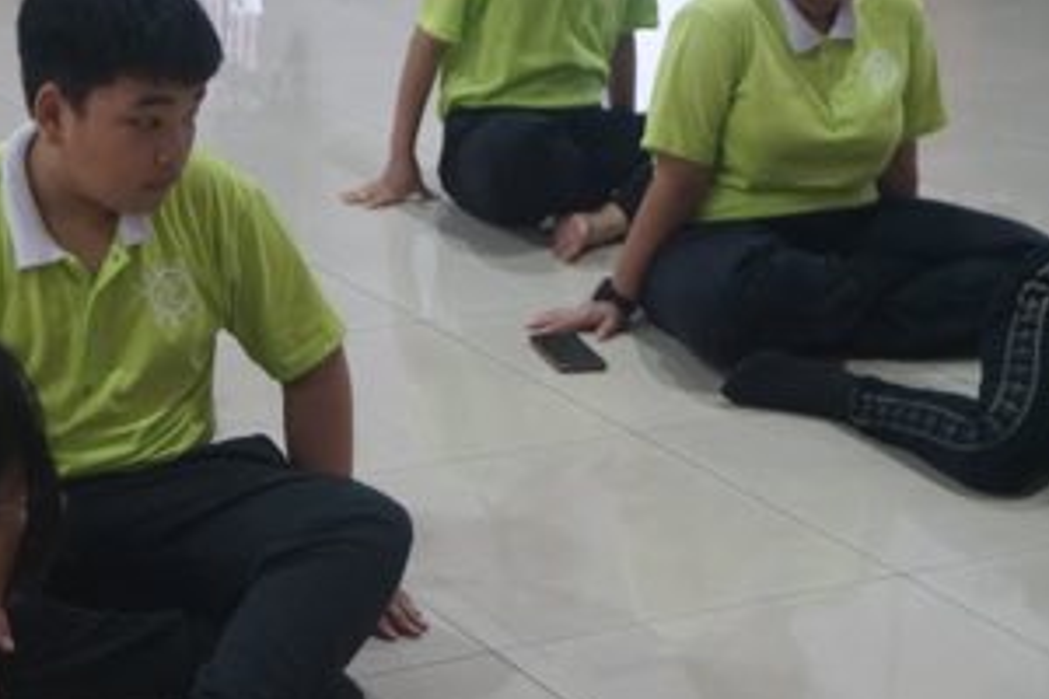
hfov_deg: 21.2
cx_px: 378
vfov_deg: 14.2
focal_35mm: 96
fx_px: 2797
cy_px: 496
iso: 1600
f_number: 5.6
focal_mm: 40
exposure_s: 1/160
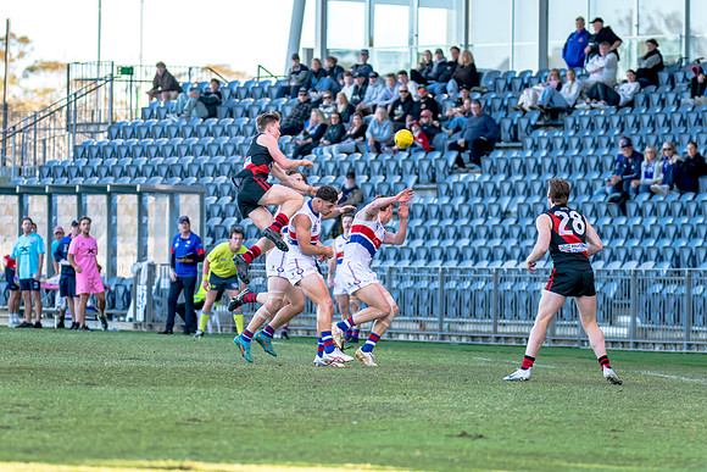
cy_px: 205
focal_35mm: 270
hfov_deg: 7.6
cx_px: 307
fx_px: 5307
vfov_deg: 5.1
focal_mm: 210
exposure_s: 1/1600
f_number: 4
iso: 1250
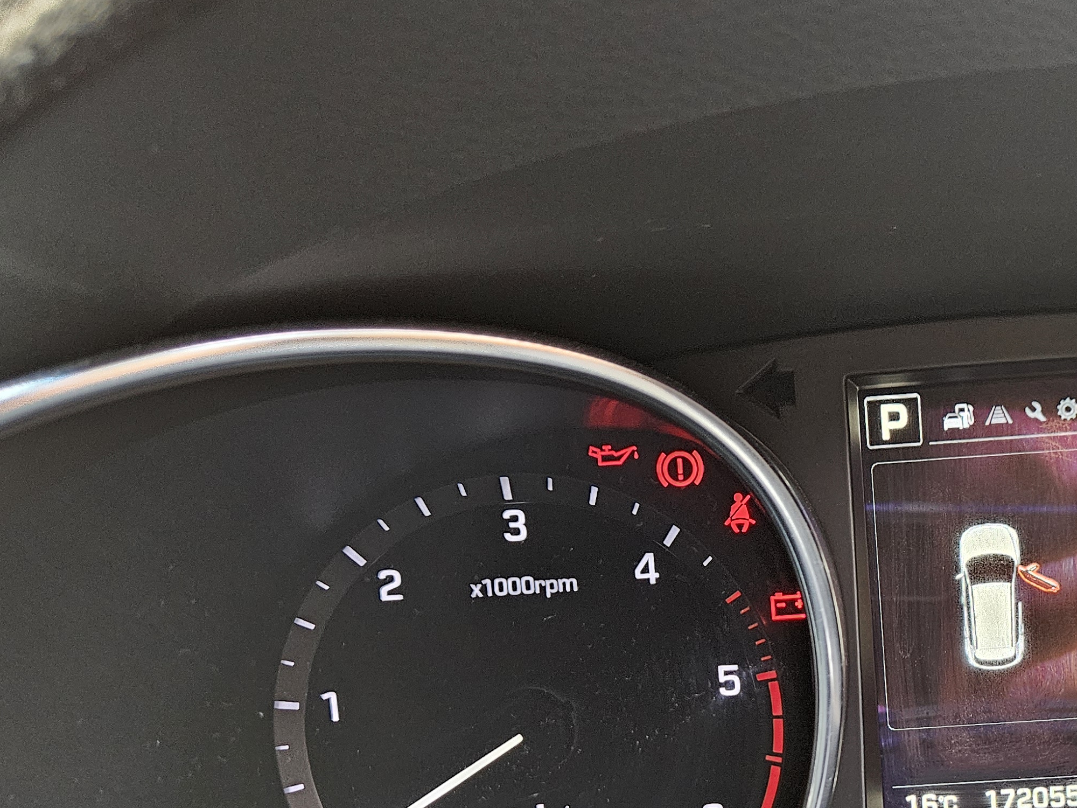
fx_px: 1431
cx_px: 859
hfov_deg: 39.6
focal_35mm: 46
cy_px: 725
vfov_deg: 30.2
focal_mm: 5.4
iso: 640
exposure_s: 1/50
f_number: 1.8
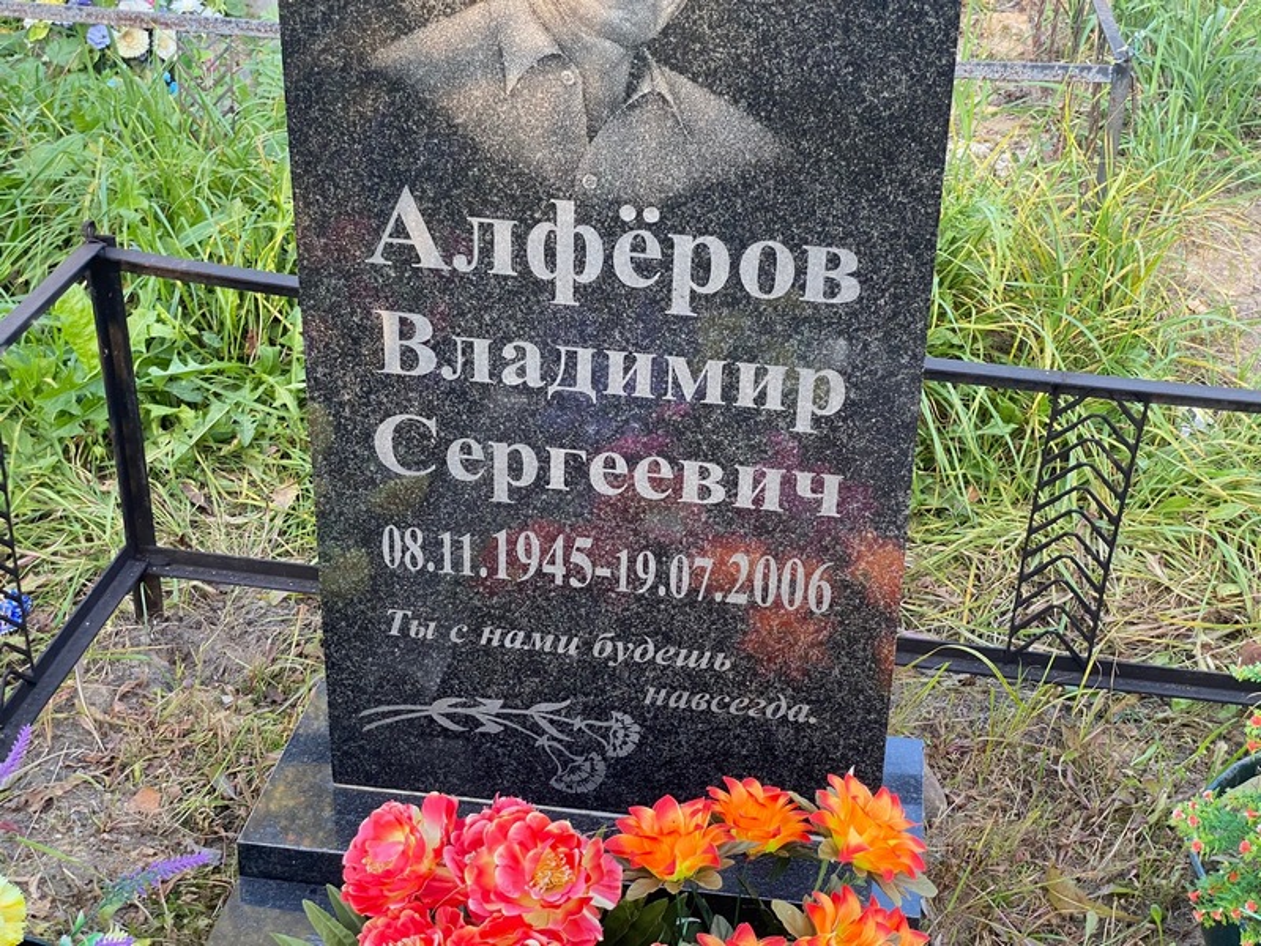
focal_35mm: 52
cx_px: 630
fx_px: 1894
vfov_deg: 28.0
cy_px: 473
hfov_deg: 36.8
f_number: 2
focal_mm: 6
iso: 80
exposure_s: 1/122
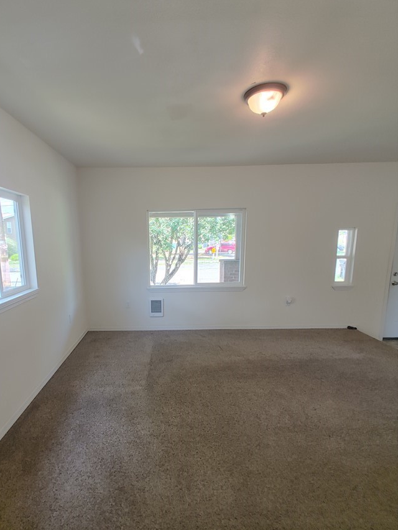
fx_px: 276
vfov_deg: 87.7
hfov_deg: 70.9
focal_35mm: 18
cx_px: 160
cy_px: 272
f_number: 1.9
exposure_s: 1/40
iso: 100
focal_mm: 1.78
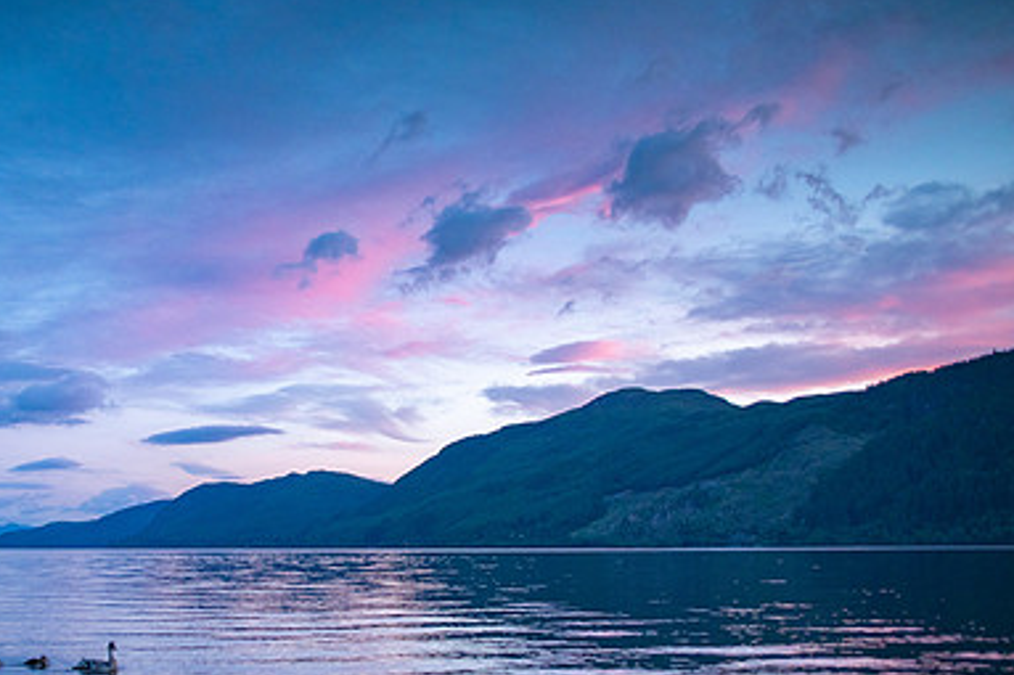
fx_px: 1070
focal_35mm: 38
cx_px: 323
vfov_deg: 34.5
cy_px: 475
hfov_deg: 49.7
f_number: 2.8
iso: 800
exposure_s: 1/125
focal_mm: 24
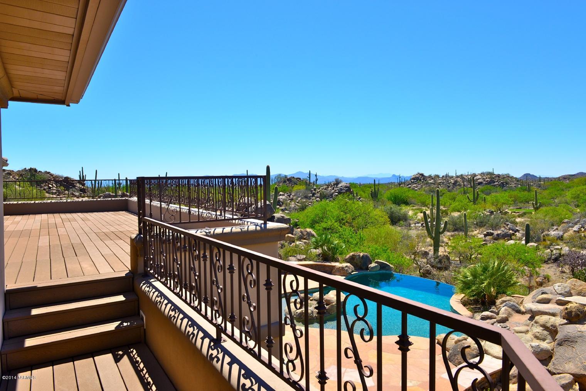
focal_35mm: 24
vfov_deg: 53.2
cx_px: 293
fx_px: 391
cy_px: 196
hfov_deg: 73.7
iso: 200
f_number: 14
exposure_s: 1/200
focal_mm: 24
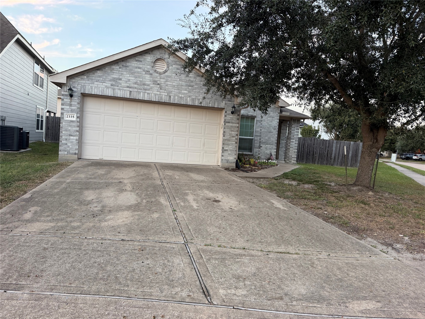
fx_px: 295
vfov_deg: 56.8
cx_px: 212
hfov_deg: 71.6
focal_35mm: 24
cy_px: 160
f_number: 1.78
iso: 200
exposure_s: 1/121
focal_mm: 6.76
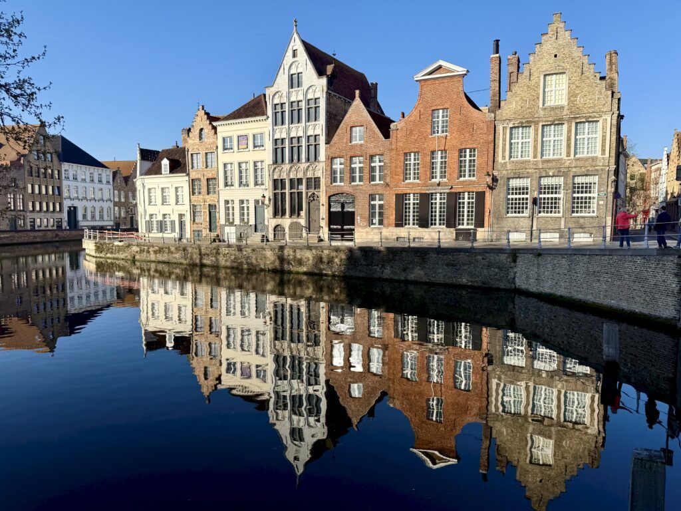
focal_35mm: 24
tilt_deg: -3.3
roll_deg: -0.1
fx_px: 472
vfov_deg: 56.8
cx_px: 340
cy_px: 256
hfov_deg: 71.6
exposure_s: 1/3759
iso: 80
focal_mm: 6.76
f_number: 1.78
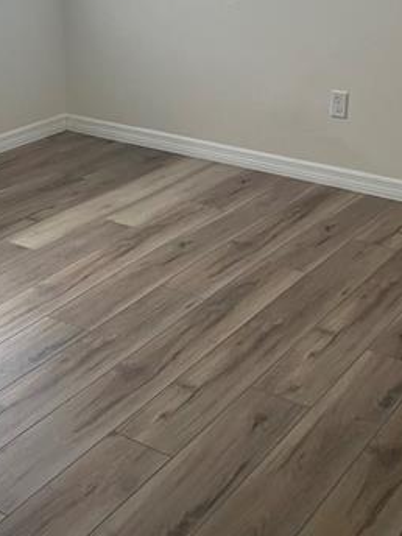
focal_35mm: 58
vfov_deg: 32.9
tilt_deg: -19.3
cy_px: 175
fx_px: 898
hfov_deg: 25.1
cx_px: 140
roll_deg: +0.3
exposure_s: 1/72
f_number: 1.6
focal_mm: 5.1
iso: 125
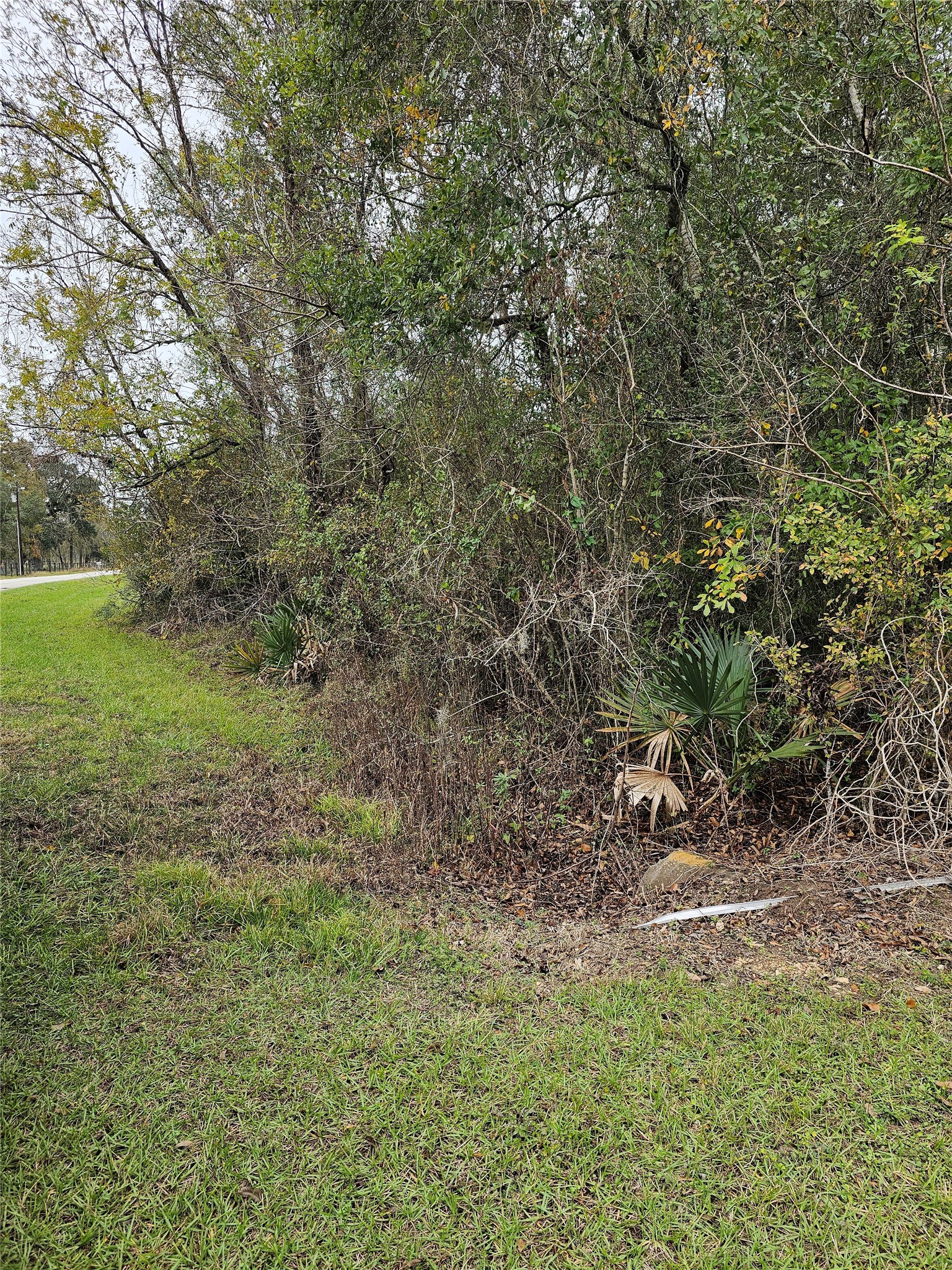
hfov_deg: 58.9
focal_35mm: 23
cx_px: 476
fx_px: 843
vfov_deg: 73.9
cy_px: 635
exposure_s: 1/207
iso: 25
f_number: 1.7
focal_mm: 6.3
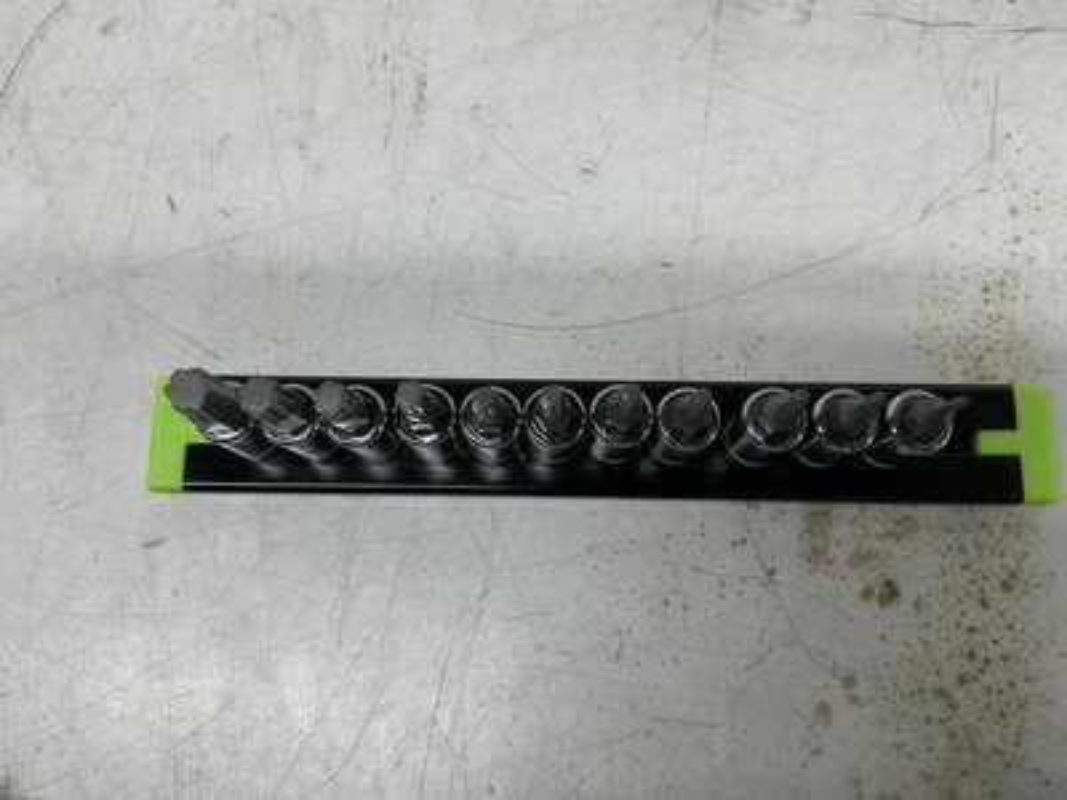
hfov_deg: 63.4
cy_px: 400
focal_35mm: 28
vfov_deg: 49.7
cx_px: 534
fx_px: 863
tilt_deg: -78.0
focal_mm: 3
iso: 32
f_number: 1.8
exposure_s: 1/120
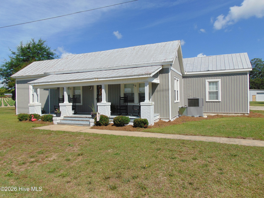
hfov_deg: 69.4
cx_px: 132
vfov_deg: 54.9
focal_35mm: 25
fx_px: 191
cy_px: 99
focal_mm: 4.5
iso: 80
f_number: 7.7
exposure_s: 1/400
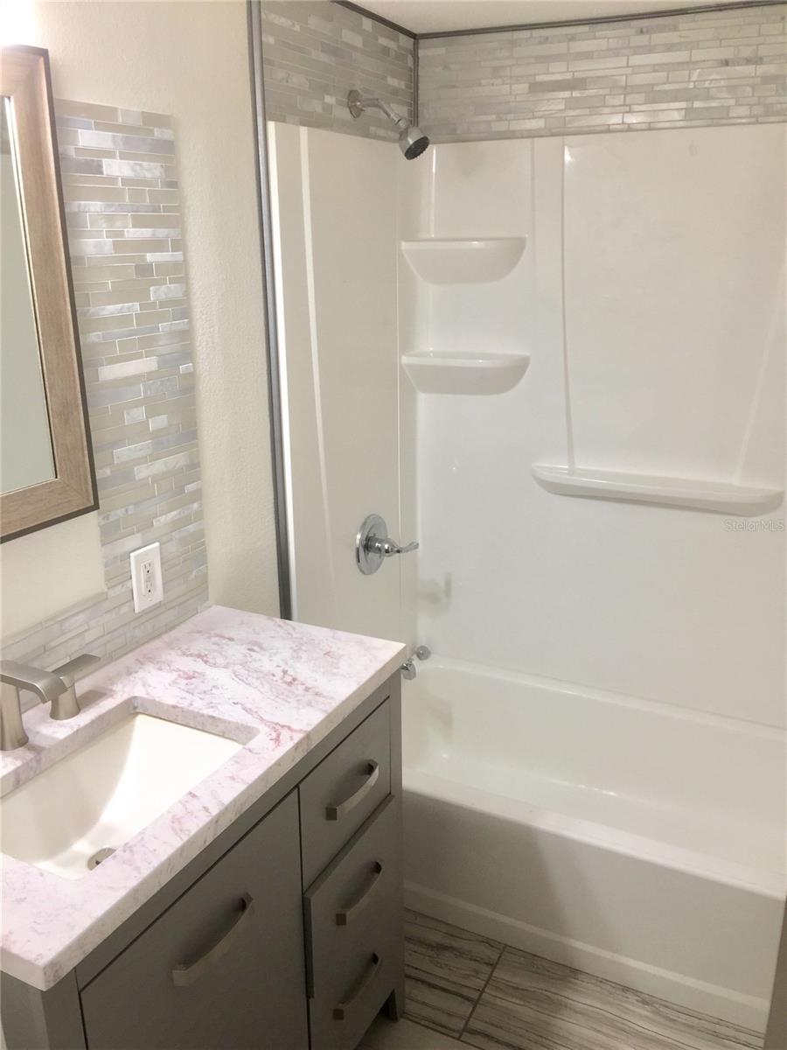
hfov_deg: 48.2
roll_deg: +1.4
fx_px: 879
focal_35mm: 29
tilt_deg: -16.2
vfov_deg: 61.7
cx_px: 394
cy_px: 525
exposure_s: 1/60
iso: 32
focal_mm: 4.15
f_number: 2.2
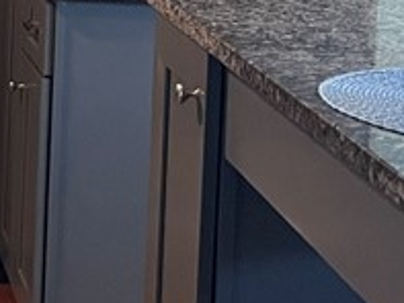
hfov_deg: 11.8
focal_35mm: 135
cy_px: -135
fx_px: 1577
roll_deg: +0.5
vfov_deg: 10.6
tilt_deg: -5.6
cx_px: -572
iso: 500
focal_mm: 5.1
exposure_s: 1/40
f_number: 1.6
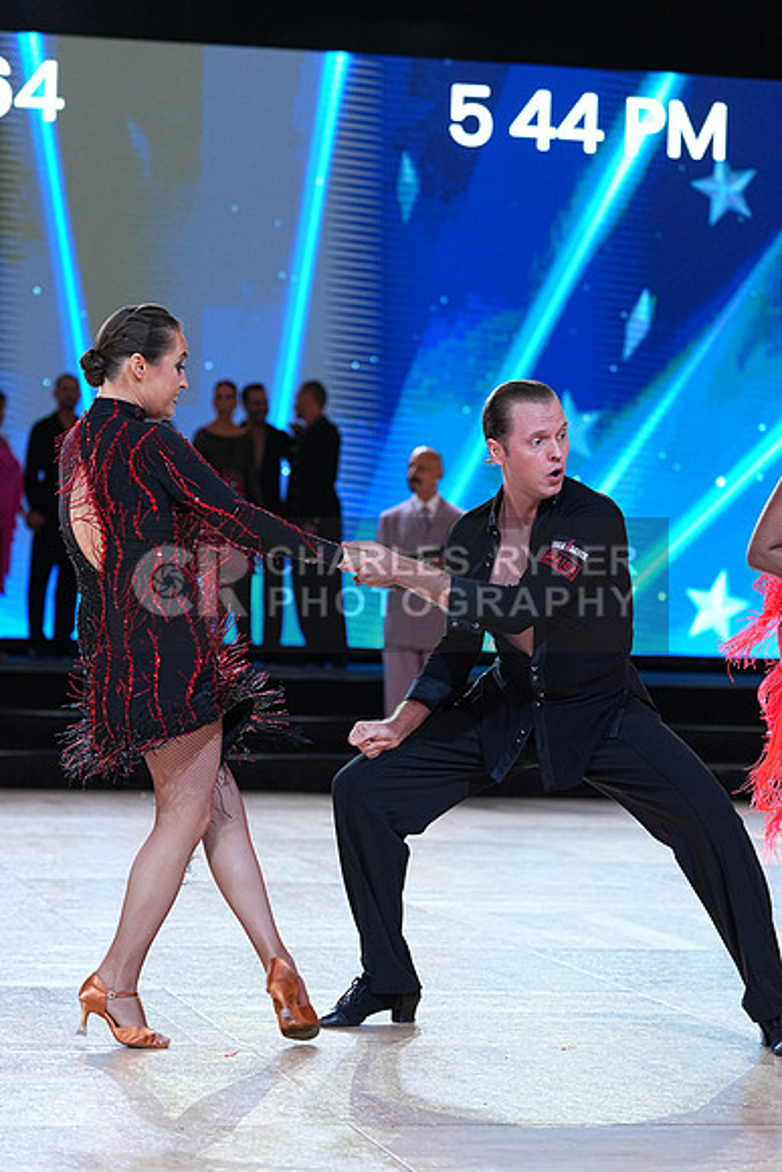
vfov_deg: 19.5
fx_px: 3419
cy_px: 586
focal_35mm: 105
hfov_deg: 13.0
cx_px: 391
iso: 1600
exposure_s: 1/500
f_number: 4
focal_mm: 105
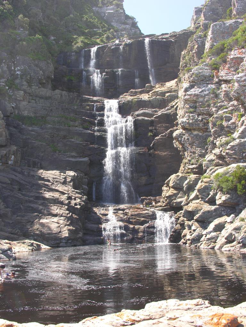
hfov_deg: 40.7
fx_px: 332
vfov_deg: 52.6
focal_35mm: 35
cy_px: 164
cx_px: 123
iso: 50
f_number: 4.5
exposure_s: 1/112
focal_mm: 8.9
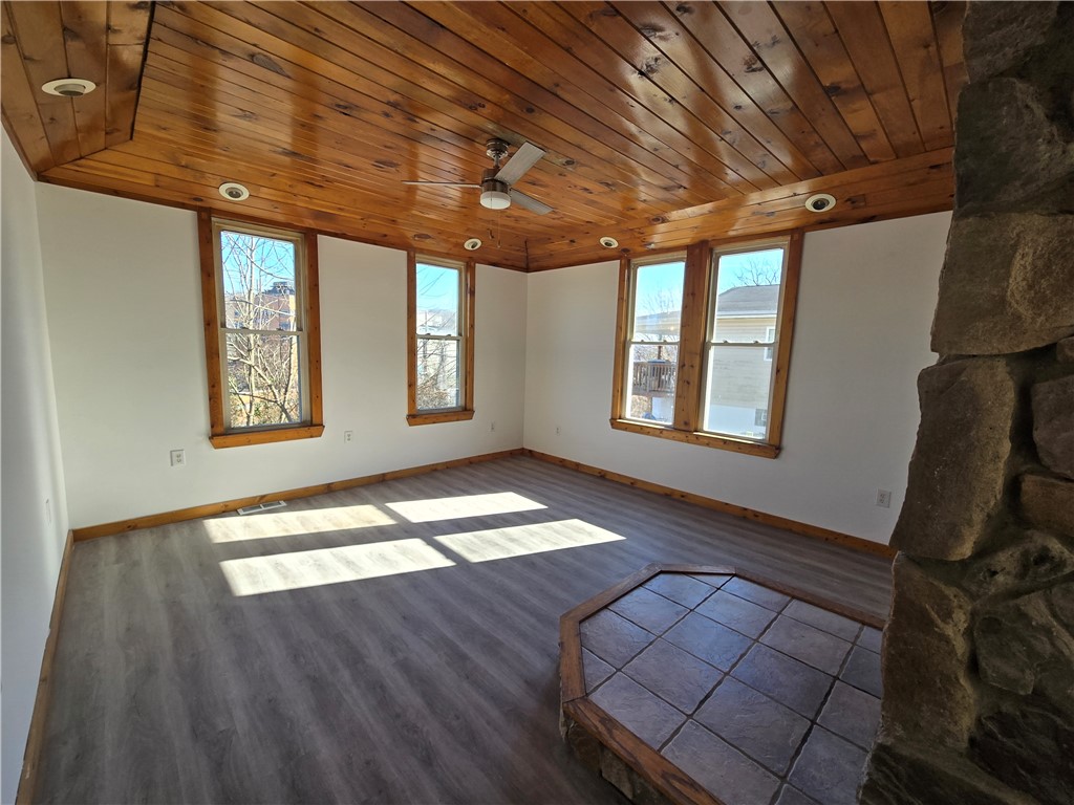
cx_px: 537
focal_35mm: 13
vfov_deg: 89.9
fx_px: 403
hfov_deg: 106.2
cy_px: 402
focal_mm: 2.2
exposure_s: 1/206
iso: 50
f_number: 2.2
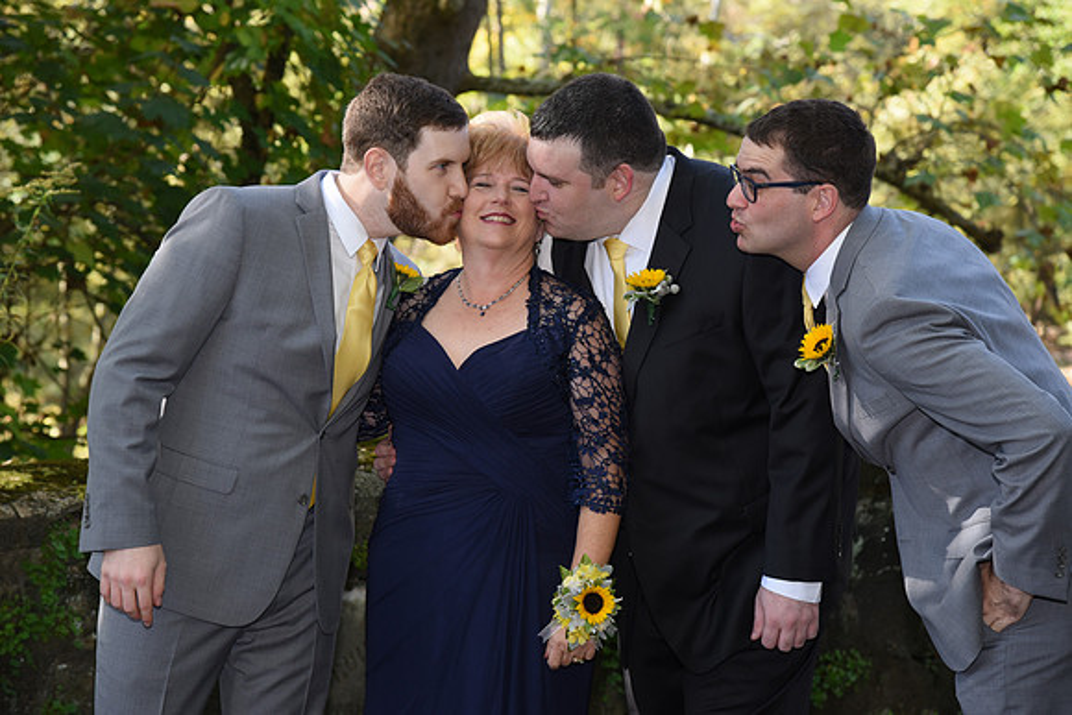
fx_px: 2740
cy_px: 358
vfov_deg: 14.9
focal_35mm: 92
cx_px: 536
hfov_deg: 22.1
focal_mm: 92
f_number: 5.6
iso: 640
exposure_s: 1/200
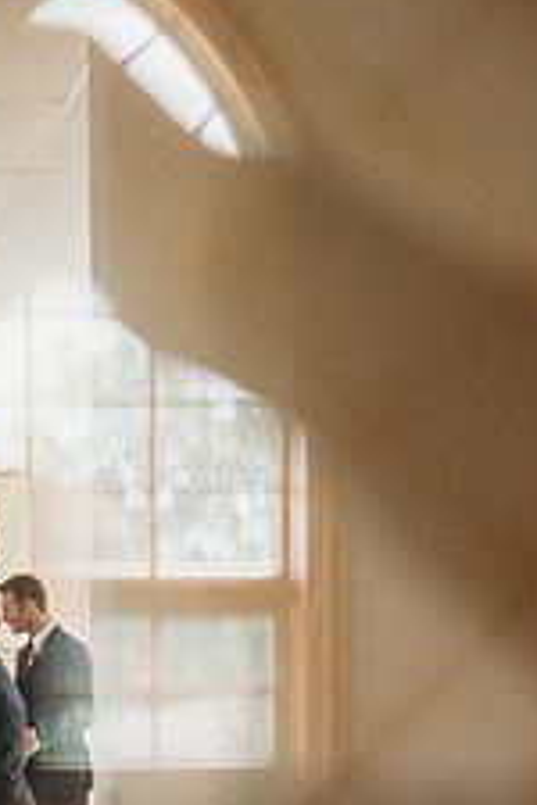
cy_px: 698
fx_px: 2349
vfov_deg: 19.2
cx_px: 29
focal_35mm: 105
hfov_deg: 12.9
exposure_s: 1/800
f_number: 1.8
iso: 800
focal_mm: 35
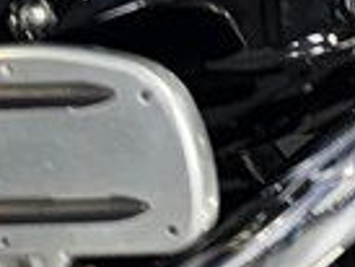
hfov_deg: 8.1
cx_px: 1296
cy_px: -575
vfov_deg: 7.2
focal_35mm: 179
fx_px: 1837
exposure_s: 1/16
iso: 80
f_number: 1.78
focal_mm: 6.76
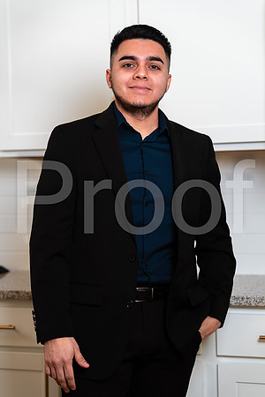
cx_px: 132
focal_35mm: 85
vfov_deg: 23.9
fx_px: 938
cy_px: 198
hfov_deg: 16.1
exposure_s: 1/160
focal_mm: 85
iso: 50
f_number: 2.8
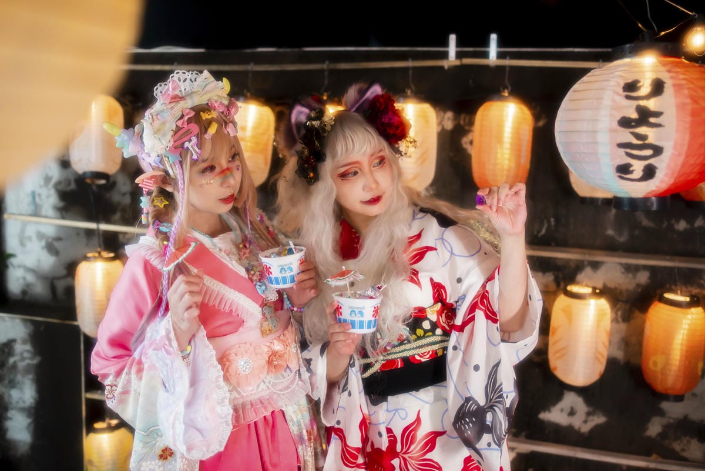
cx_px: 352
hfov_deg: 54.4
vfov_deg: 37.9
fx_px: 686
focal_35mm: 35
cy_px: 236
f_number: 2.2
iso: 400
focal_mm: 35
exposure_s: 1/320
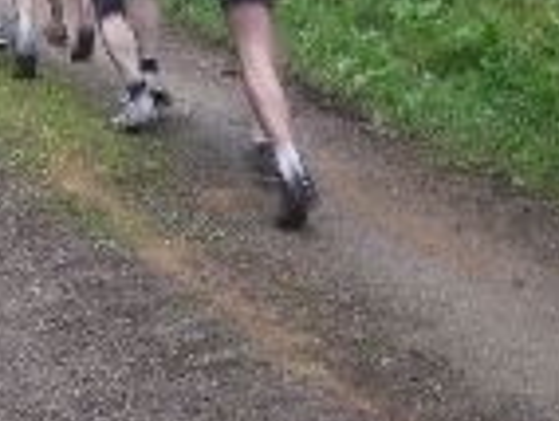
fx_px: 1731
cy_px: -16
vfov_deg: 13.6
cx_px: 197
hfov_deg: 18.3
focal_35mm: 107
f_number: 3.3
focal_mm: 6.3
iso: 64
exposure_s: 1/30
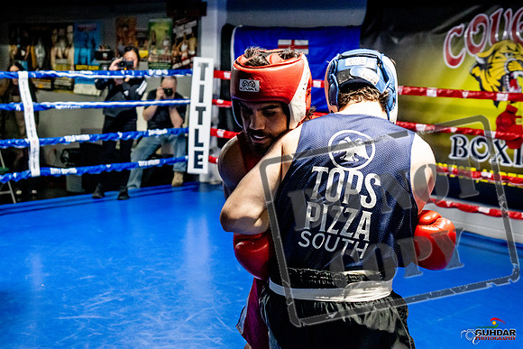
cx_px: 262
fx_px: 756
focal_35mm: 52
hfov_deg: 38.2
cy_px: 174
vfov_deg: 26.0
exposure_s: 1/800
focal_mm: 35
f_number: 2.8
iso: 5000
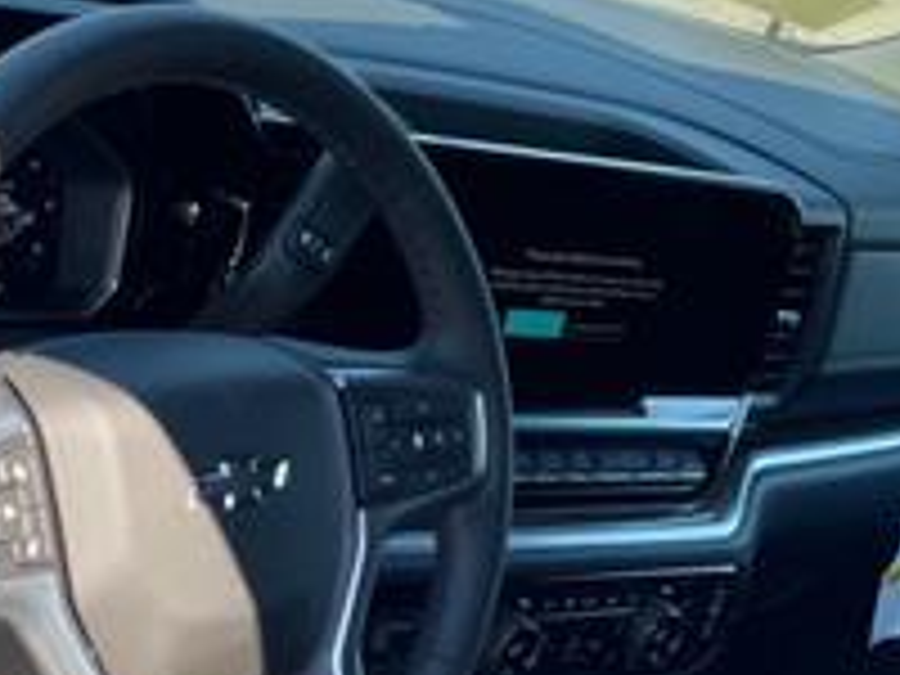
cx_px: 513
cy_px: 598
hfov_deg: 23.5
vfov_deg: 17.5
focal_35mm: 83
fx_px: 2158
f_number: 1.6
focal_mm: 4.2
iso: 32
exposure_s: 1/530
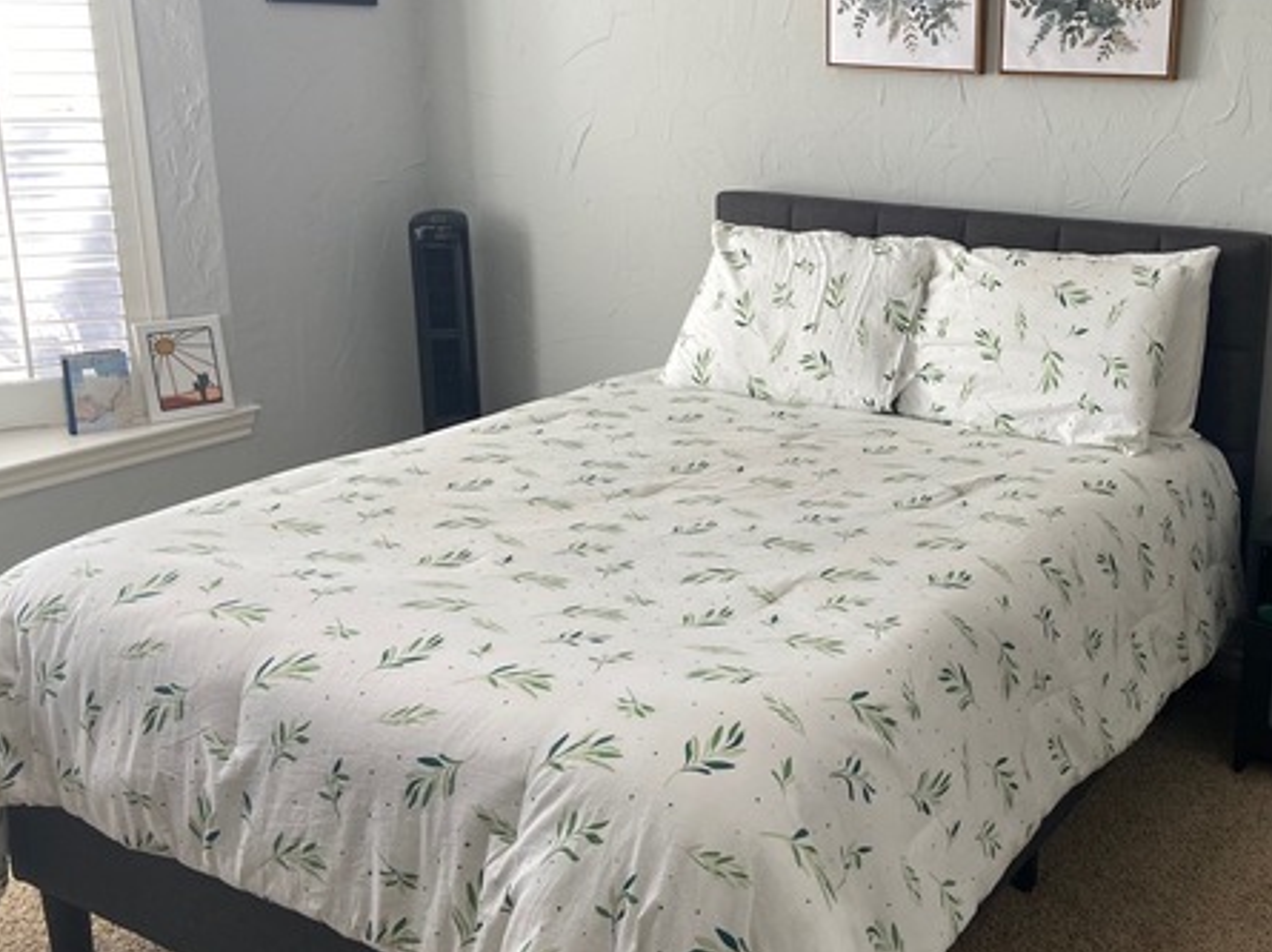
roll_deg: -1.7
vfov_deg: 36.7
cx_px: 945
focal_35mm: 39
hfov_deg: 46.3
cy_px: 437
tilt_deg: -15.6
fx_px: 1432
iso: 64
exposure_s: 1/120
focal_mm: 4.25
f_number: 1.8
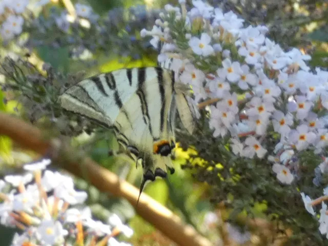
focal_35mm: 211
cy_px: 123
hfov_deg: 9.4
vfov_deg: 7.0
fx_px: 1999
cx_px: 164
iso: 250
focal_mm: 37.8
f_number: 5.5
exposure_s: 1/80
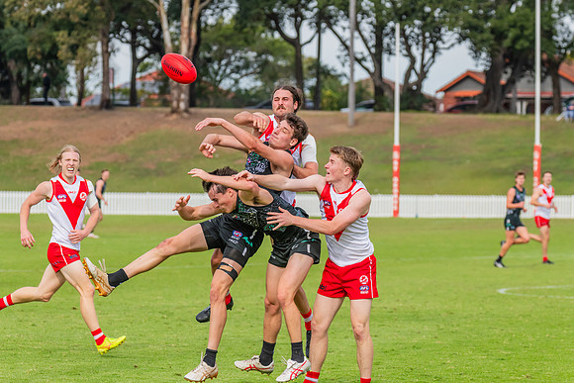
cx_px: 287
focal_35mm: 221
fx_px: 3530
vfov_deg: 6.2
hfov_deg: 9.3
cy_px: 191
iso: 800
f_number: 8
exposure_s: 1/1600
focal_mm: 220
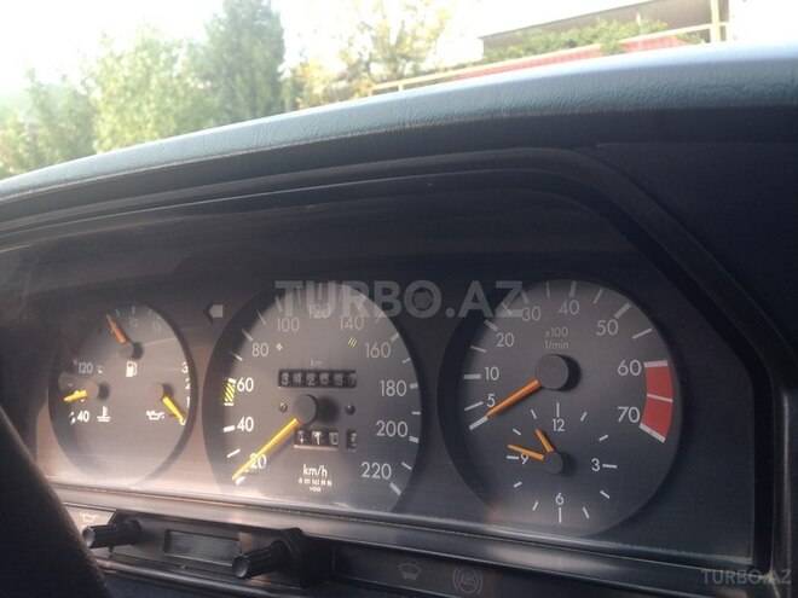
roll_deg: +6.7
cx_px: 399
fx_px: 761
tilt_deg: -3.0
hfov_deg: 55.4
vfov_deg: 42.9
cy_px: 299
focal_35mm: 33
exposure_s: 1/170
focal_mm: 4.12
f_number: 2.4
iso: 50
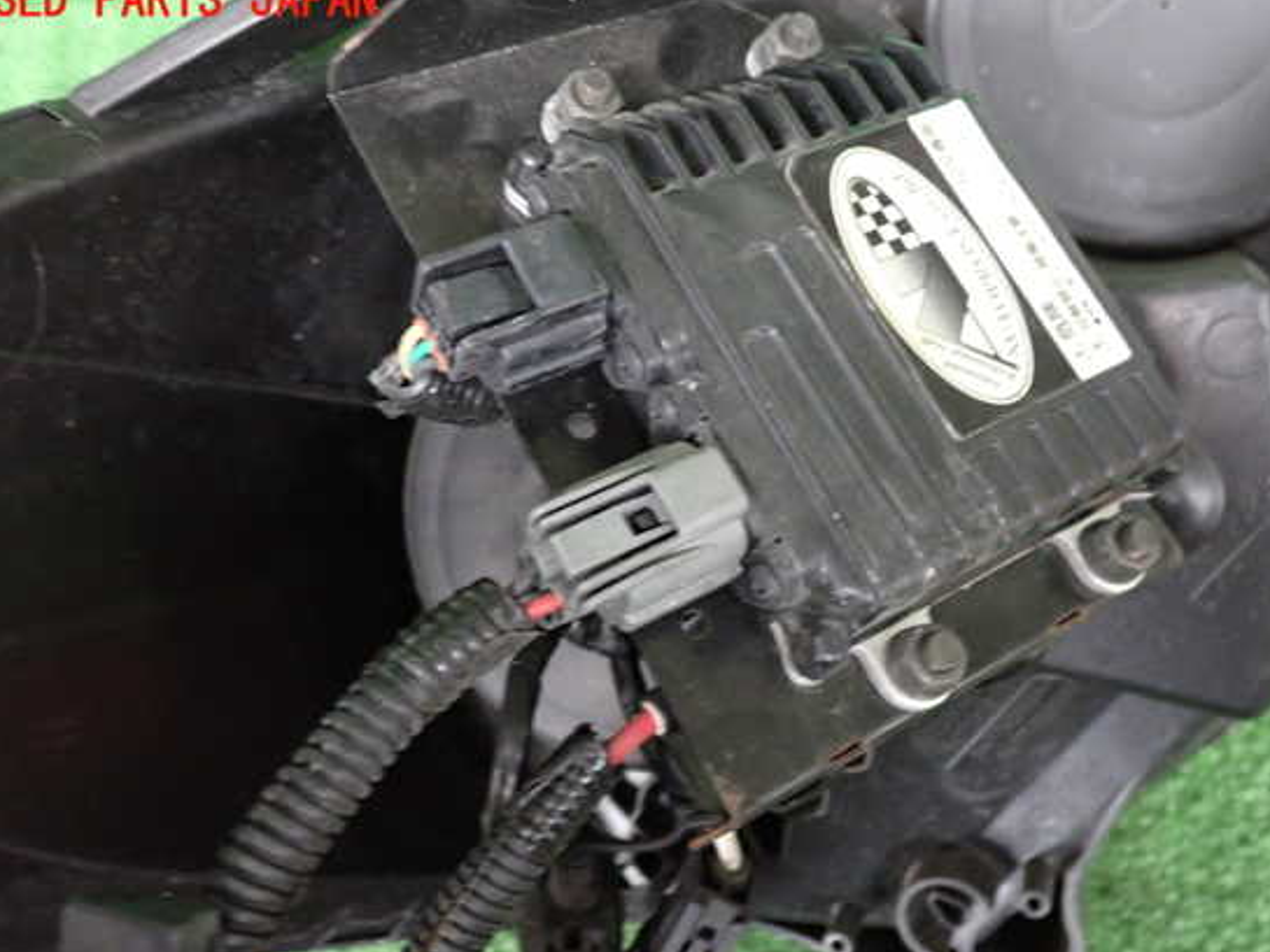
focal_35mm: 33
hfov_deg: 55.3
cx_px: 652
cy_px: 496
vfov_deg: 43.0
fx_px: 1211
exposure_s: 1/30
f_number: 2.3
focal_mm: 5.4
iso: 800
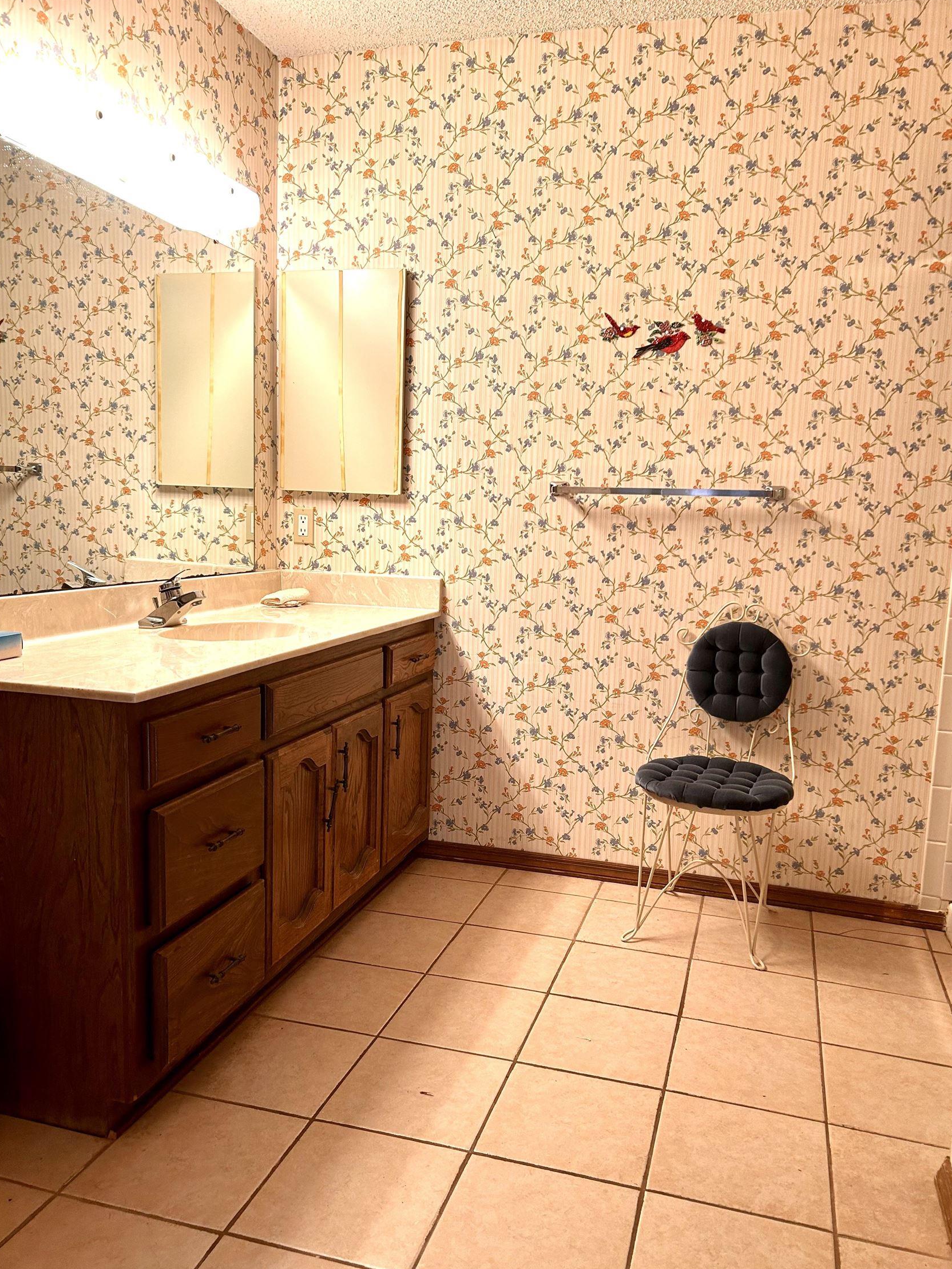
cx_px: 489
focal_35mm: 27
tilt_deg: -7.3
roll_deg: -2.2
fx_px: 990
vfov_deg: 65.3
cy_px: 651
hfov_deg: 51.3
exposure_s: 1/60
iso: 100
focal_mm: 5.7
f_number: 1.5
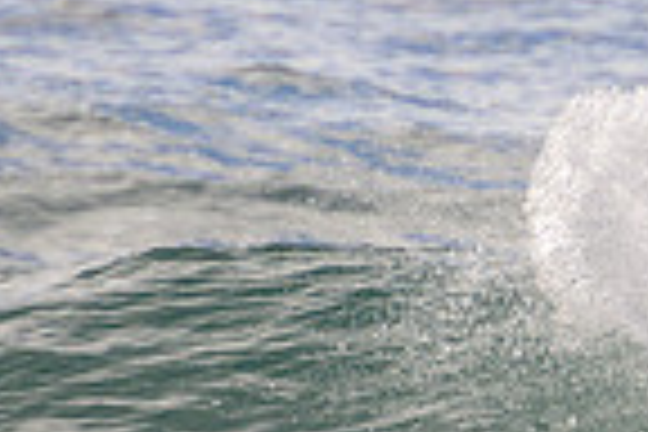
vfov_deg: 0.6
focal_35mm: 2214
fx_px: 39849
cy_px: 230
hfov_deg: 0.9
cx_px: 963
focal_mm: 400
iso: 200
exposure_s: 1/2000
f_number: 5.6
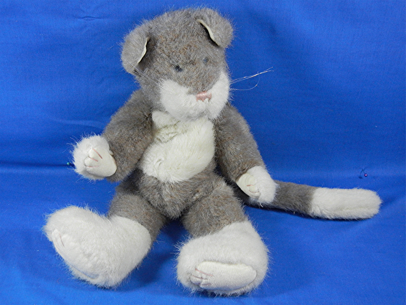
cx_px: 203
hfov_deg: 36.8
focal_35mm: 52
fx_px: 610
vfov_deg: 28.0
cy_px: 152
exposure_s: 1/30
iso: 340
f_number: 3.9
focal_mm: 9.3
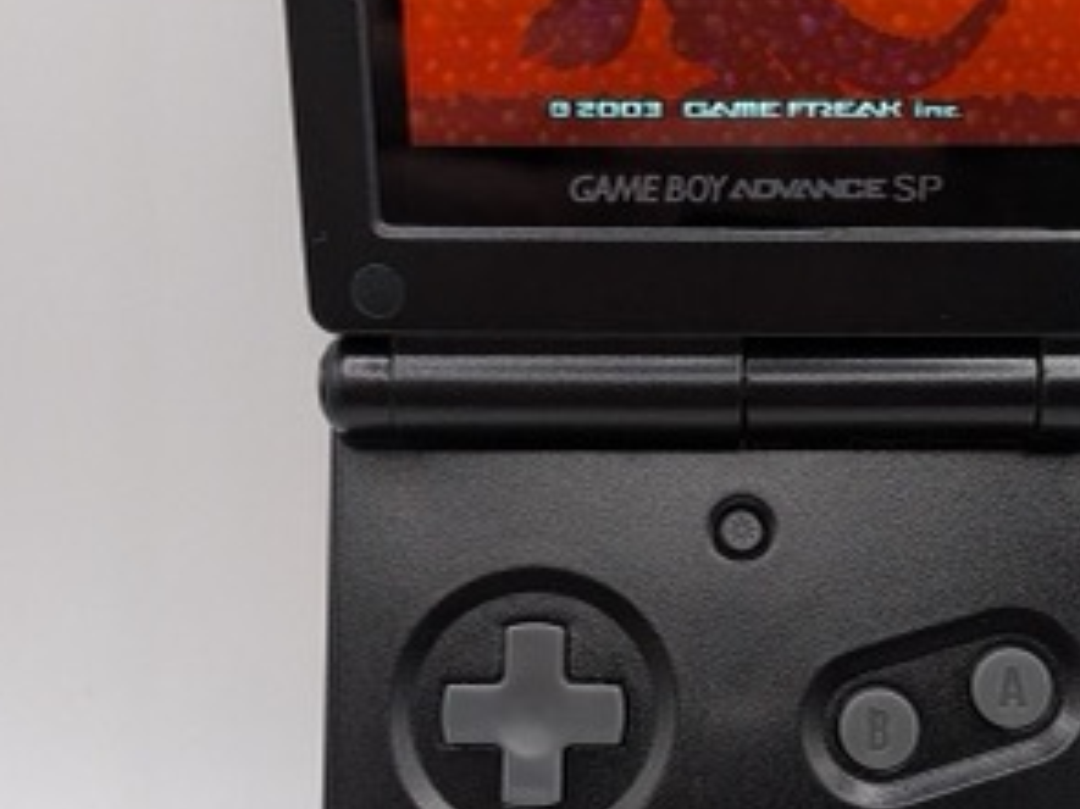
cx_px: 760
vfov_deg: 25.6
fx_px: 1778
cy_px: 509
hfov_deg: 33.4
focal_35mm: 57
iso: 755
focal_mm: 4.53
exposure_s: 1/735
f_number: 1.7
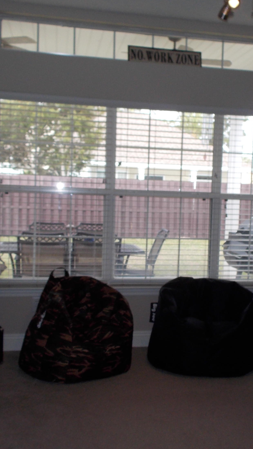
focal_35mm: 43
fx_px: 513
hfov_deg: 27.5
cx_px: 169
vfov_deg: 47.4
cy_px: 228
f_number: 3.3
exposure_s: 1/50
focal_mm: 4.1
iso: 80
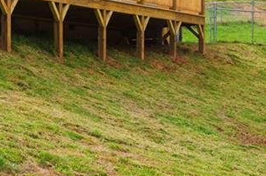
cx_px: -138
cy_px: -81
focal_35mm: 145
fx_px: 1068
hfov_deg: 13.4
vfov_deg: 9.2
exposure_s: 1/250
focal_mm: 30
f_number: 11
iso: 100
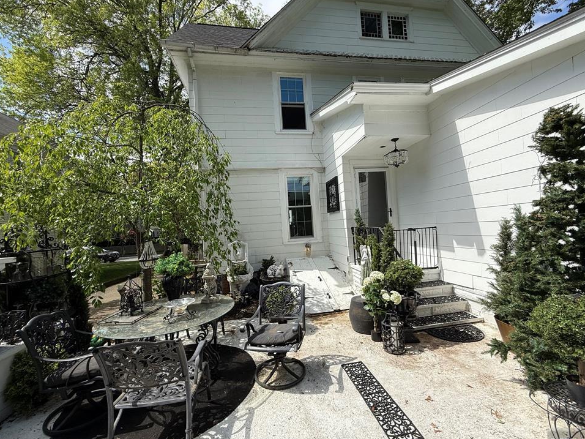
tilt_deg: -0.1
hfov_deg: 98.2
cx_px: 296
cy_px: 222
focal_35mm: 15
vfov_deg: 81.7
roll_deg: +1.9
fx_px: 253
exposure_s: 1/1795
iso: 50
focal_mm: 2.22
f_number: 2.2
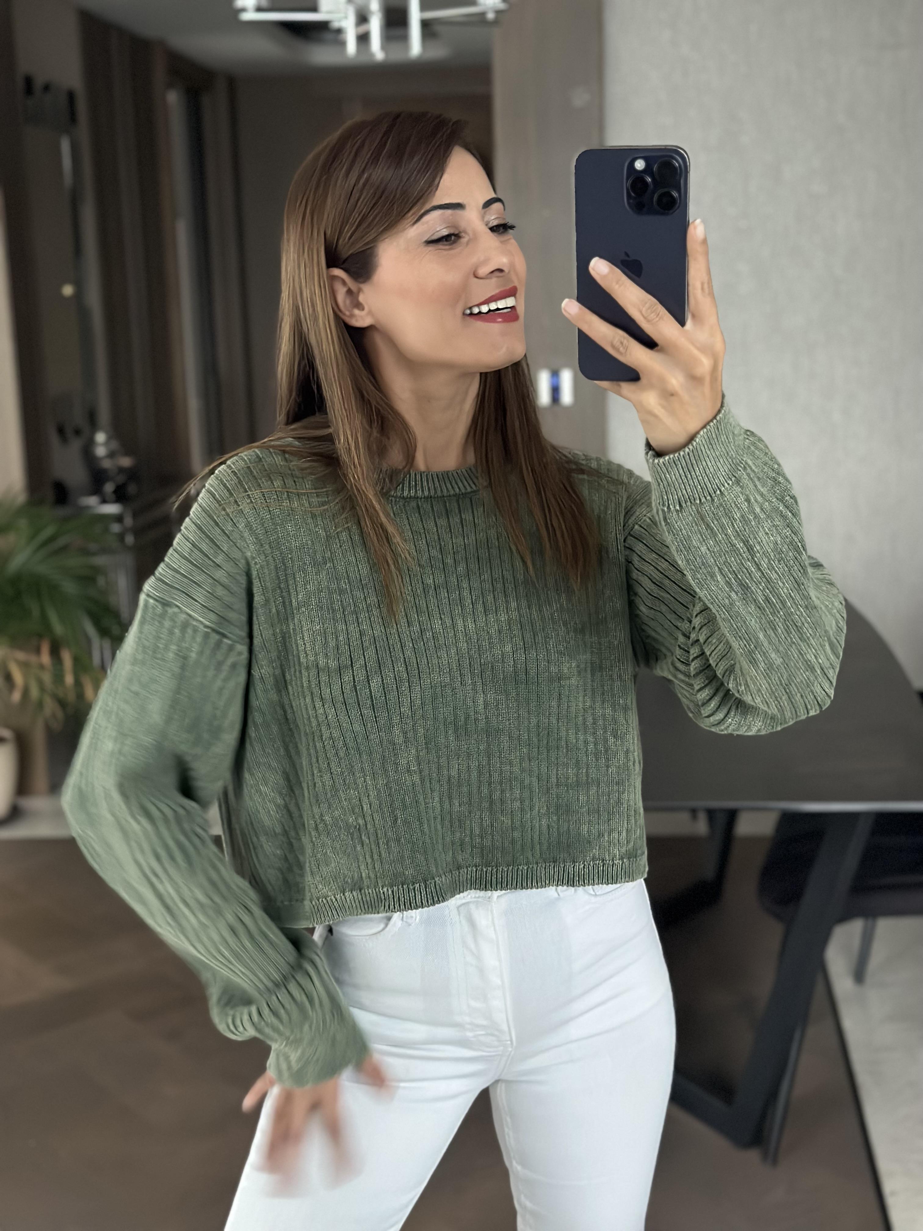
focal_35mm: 48
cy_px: 616
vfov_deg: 39.7
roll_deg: +1.9
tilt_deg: -15.2
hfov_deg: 30.3
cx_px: 462
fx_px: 1706
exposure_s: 1/40
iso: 800
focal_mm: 6.86
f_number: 1.78
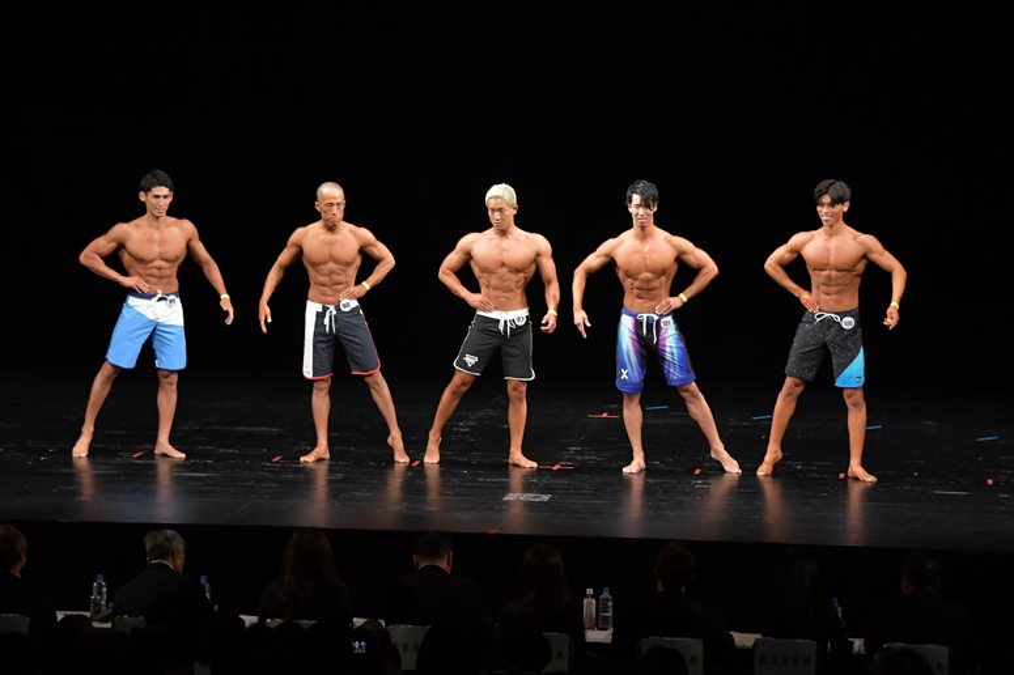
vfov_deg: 10.8
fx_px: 3575
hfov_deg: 16.1
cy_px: 338
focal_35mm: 127
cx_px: 507
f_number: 5.6
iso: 3200
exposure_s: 1/400
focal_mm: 85
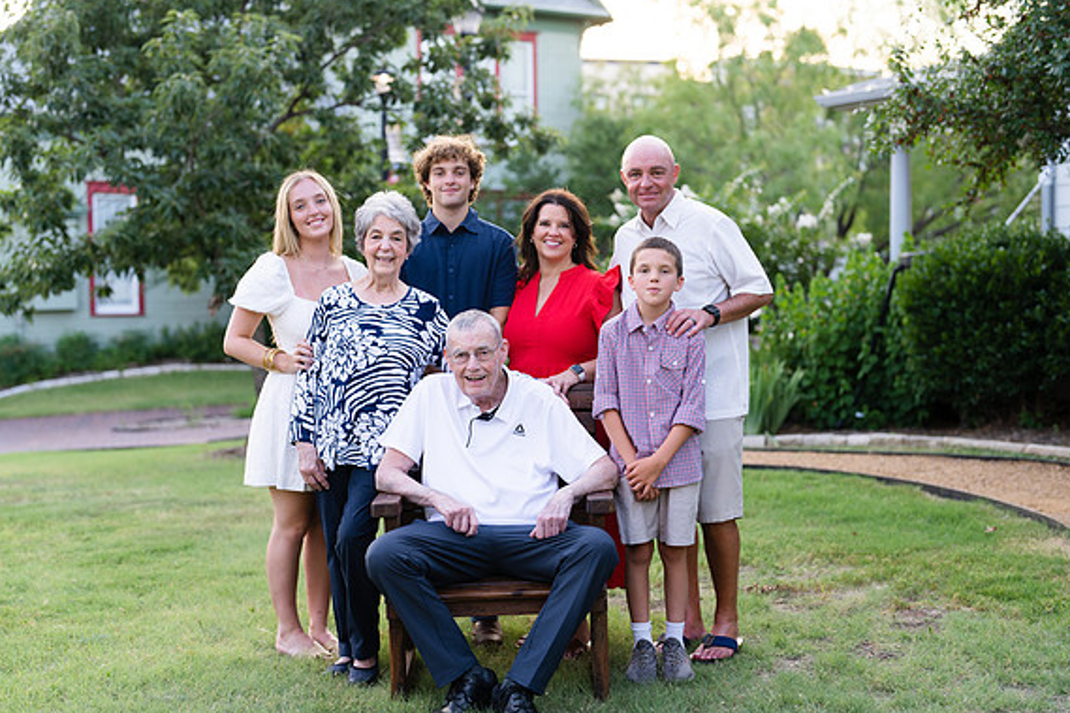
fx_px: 1515
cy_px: 355
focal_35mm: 51
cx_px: 542
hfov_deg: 38.9
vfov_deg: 26.5
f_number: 2
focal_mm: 50
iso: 160
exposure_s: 1/320
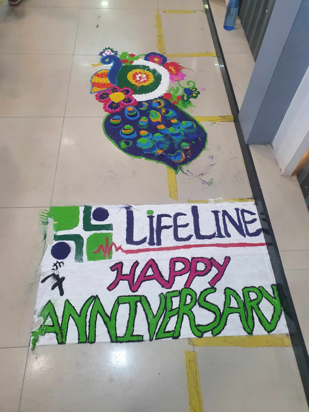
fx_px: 309
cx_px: 154
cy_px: 206
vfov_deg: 67.3
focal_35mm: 26
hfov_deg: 53.1
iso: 400
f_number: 2.4
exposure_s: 1/50
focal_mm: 4.32
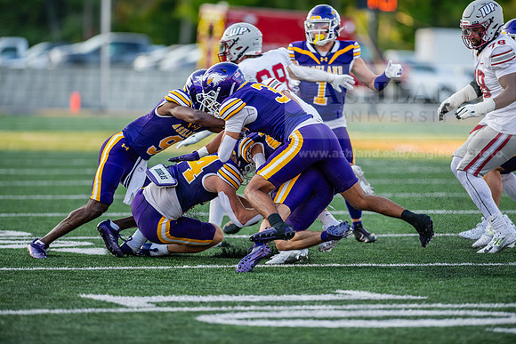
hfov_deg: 6.9
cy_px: 172
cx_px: 258
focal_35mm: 300
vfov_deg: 4.6
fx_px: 4301
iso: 640
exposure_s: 1/1000
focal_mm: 300
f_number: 3.2
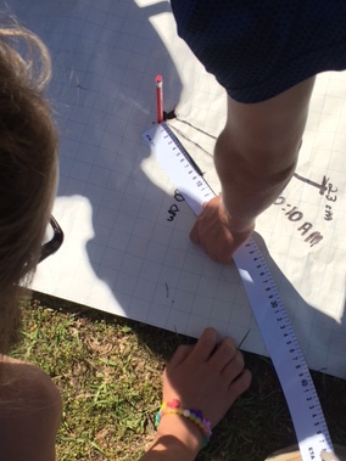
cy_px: 217
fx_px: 653
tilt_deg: -70.0
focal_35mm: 49
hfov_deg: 29.6
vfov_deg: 38.9
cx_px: 188
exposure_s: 1/2849
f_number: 2.2
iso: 25
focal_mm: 4.15
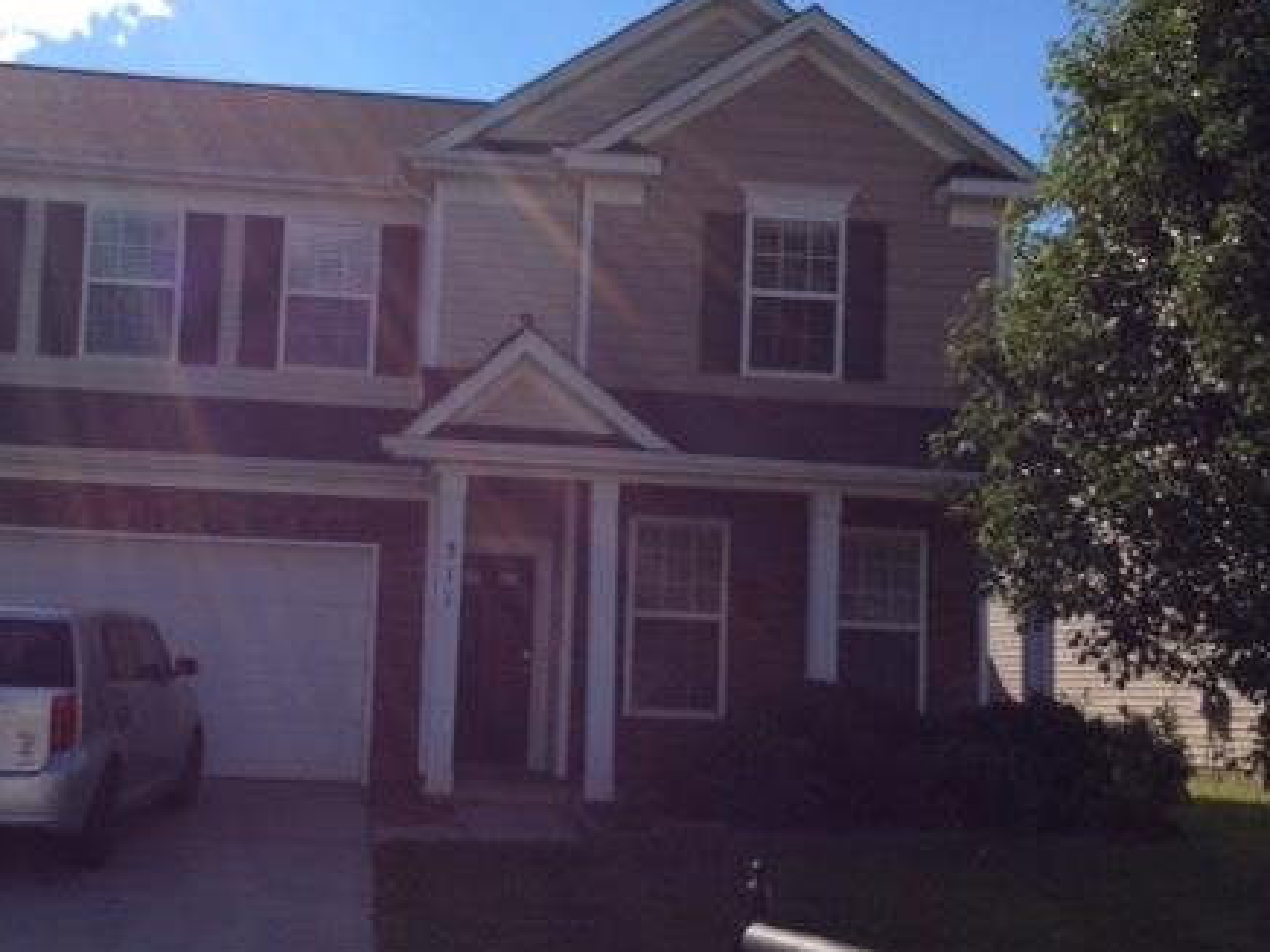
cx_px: 454
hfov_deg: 40.1
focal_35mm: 47
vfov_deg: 30.9
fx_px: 1724
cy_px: 501
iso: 32
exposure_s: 1/2387
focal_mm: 3.3
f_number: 2.4
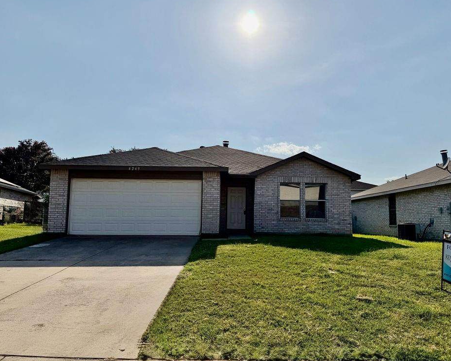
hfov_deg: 66.0
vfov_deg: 54.9
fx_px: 347
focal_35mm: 26
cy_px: 181
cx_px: 233
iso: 80
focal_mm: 6.76
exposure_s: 1/22727
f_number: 1.78
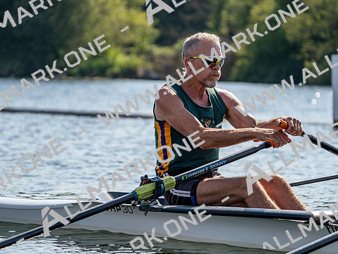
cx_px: 184
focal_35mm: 232
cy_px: 128
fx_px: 2266
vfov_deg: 6.4
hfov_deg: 8.5
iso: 200
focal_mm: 200
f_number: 5.6
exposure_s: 1/1600
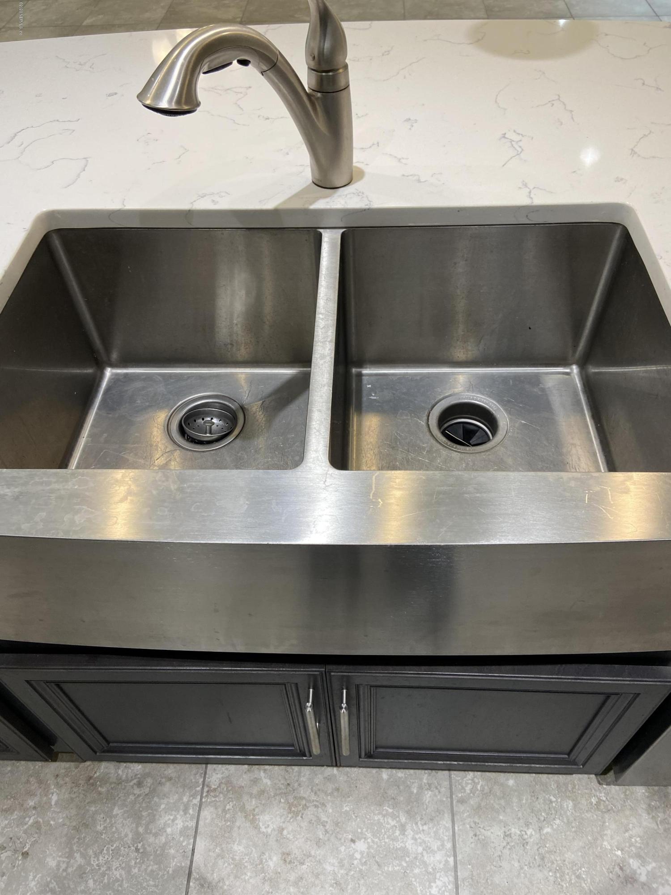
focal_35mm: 26
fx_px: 672
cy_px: 448
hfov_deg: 53.1
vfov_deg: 67.3
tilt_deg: -48.6
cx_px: 336
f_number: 1.8
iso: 100
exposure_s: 1/120
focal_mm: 4.25
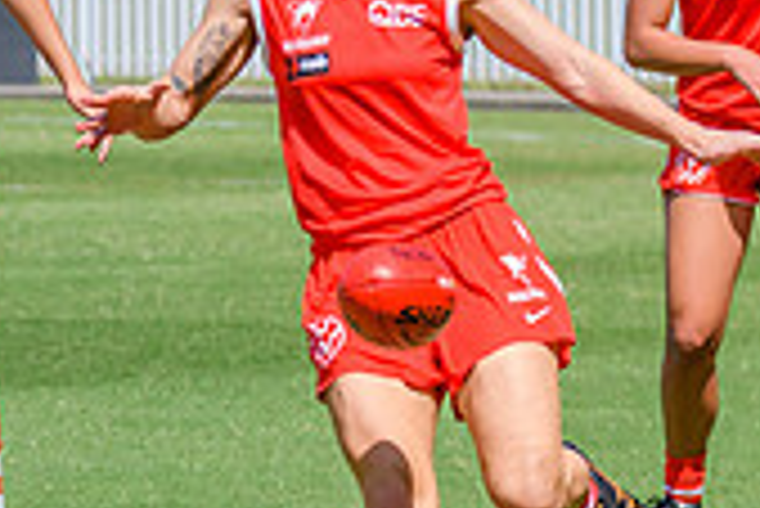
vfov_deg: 1.7
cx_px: -91
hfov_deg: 2.5
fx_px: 17642
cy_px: 124
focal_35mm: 835
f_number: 8
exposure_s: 1/2000
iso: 800
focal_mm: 200
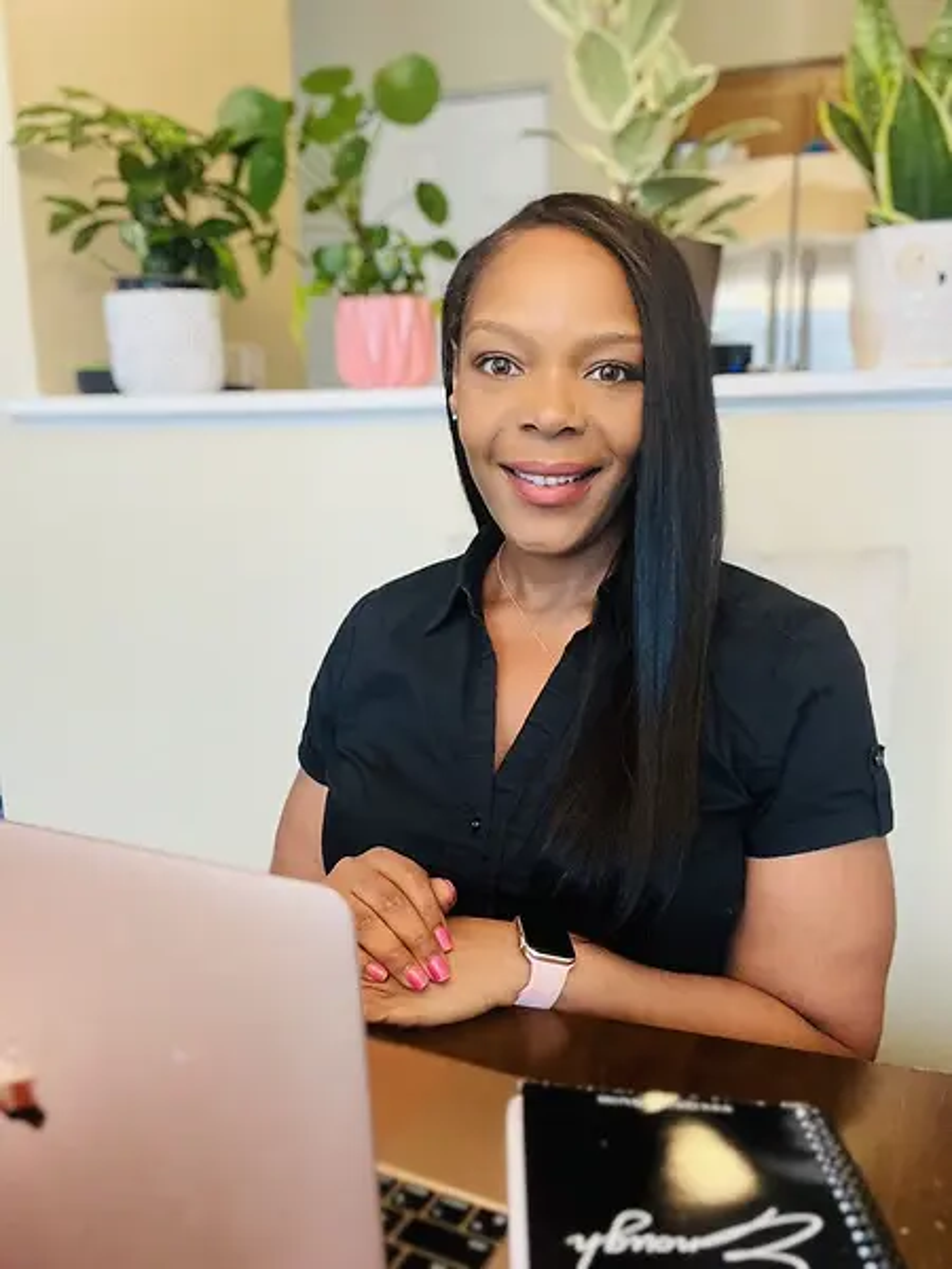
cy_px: 634
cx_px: 476
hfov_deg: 46.8
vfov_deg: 60.0
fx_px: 1100
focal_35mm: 30
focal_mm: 2.71
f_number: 2.2
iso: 250
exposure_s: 1/40
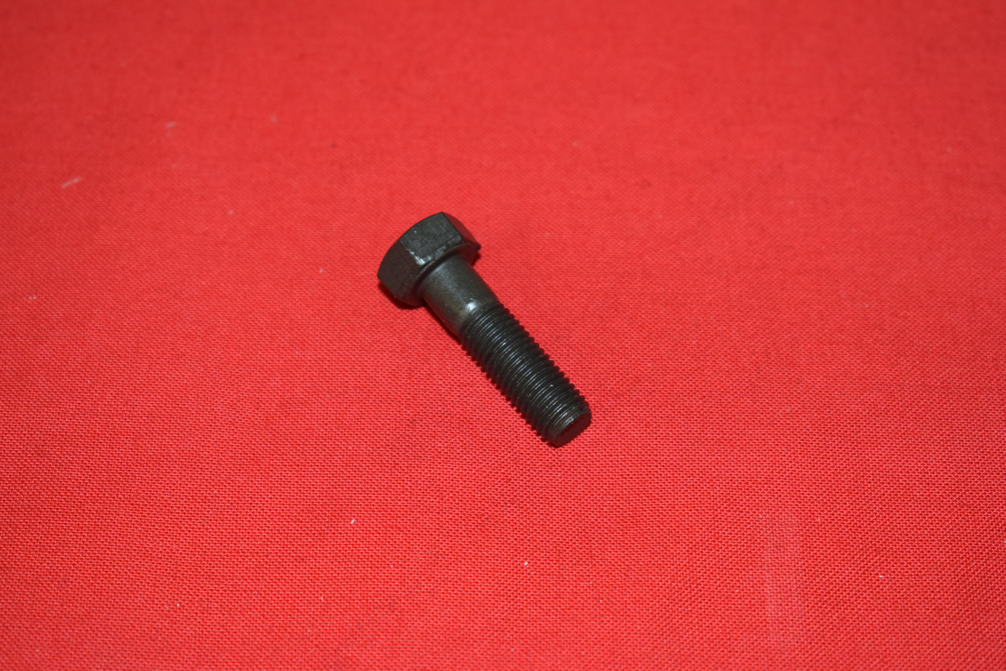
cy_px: 336
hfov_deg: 24.6
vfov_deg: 16.6
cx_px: 503
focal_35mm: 82
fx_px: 2306
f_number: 5.6
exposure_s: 1/125
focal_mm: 55
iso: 1250
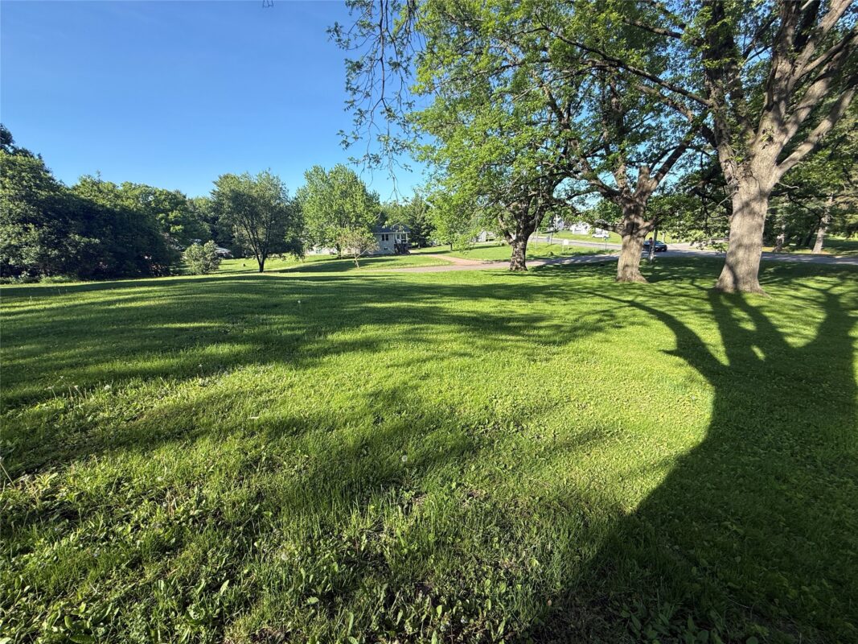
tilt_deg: -16.3
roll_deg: +1.6
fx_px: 347
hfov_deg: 102.1
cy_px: 322
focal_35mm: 14
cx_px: 429
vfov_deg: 85.7
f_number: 2.2
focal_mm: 2.22
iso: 50
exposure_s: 1/717
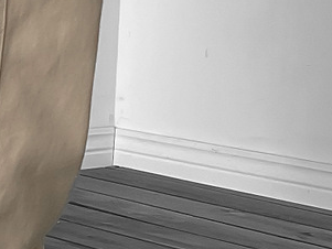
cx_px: -146
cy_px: 39
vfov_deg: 9.6
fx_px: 1478
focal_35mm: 154
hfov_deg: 12.3
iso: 32
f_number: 1.8
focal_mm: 3
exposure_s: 1/120
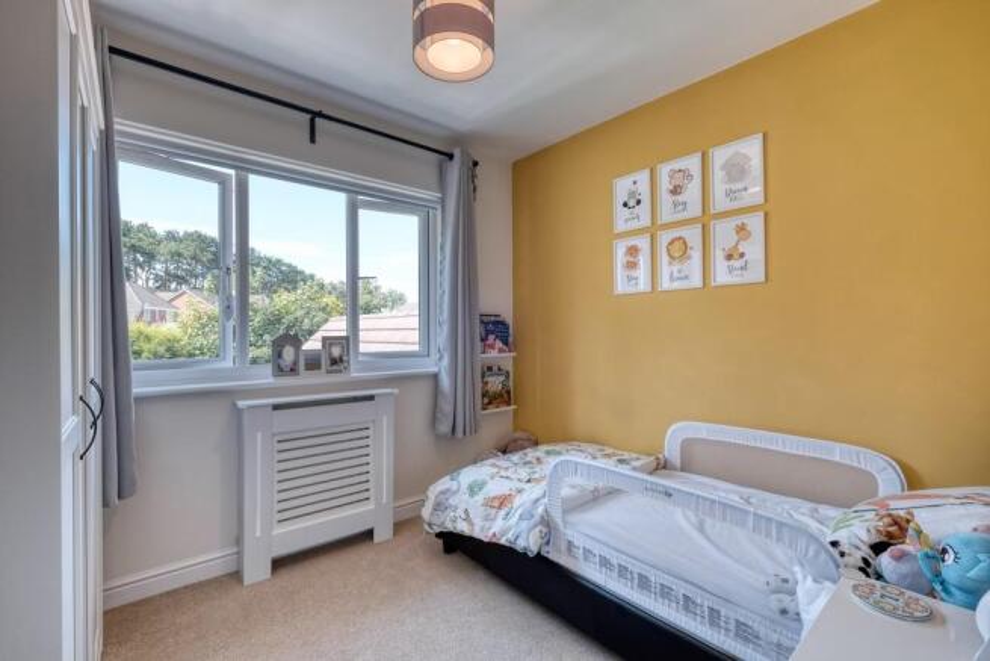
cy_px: 330
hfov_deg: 100.4
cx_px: 495
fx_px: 413
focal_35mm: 15
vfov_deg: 77.4
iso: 250
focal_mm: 10
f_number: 8
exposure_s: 1/20
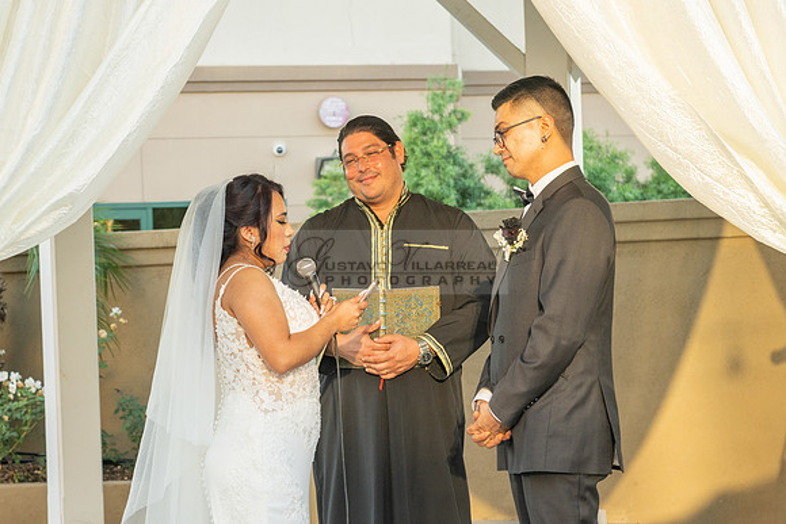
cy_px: 321
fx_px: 2366
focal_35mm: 108
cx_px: 263
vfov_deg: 12.6
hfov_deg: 18.8
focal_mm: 70
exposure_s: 1/200
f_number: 6.3
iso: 500
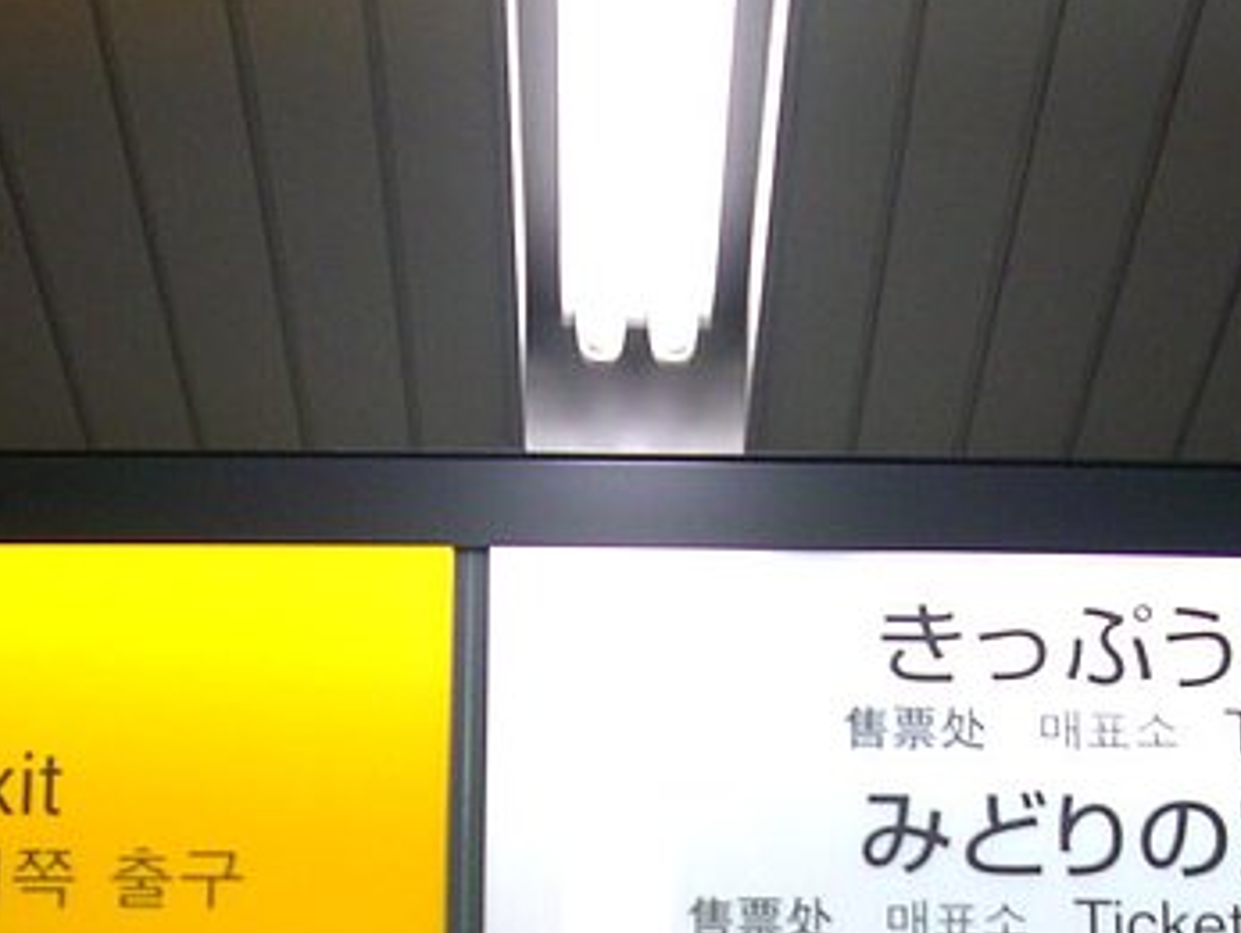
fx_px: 4019
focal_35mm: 112
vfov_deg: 12.6
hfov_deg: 17.5
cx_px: 715
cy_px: 1351
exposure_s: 1/125
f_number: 2.8
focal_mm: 7.9
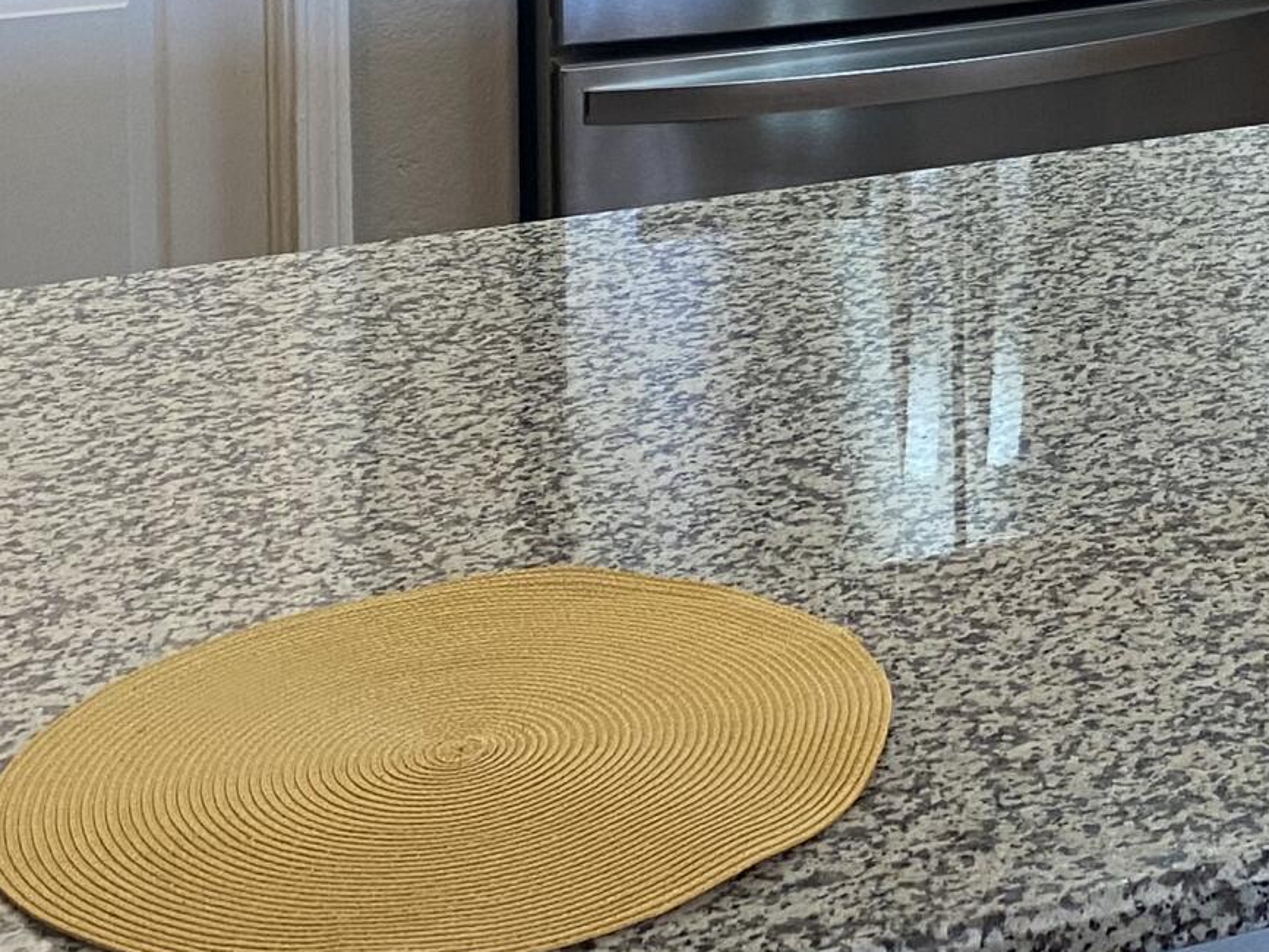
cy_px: -504
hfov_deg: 20.6
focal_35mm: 90
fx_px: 3299
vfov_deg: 15.1
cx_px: 1434
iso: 80
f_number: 1.8
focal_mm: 4.25
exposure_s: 1/60
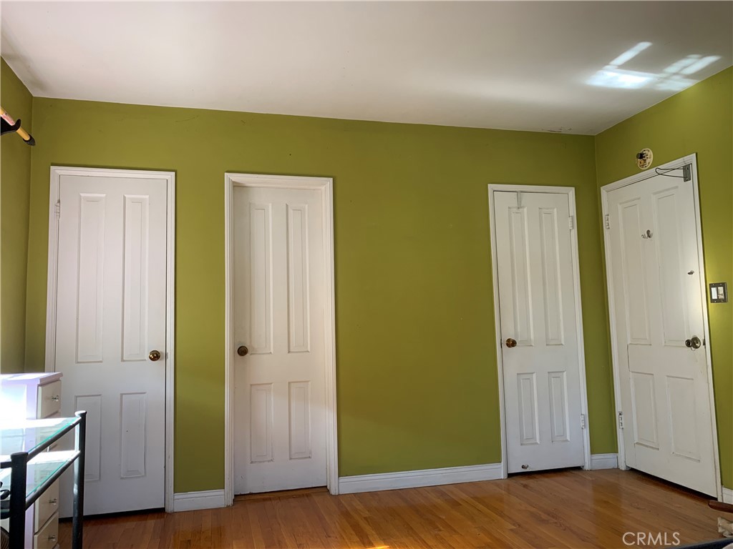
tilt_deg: +4.5
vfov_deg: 53.1
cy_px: 274
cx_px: 366
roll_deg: +1.6
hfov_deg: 67.3
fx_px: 551
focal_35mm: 26
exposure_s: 1/60
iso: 100
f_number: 1.8
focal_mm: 4.25
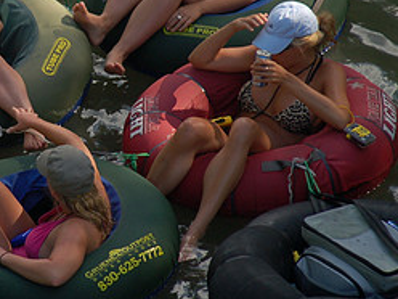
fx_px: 6577
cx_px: 67
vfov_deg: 2.6
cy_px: 72
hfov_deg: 3.5
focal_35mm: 572
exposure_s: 1/320
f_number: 6.3
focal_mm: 170
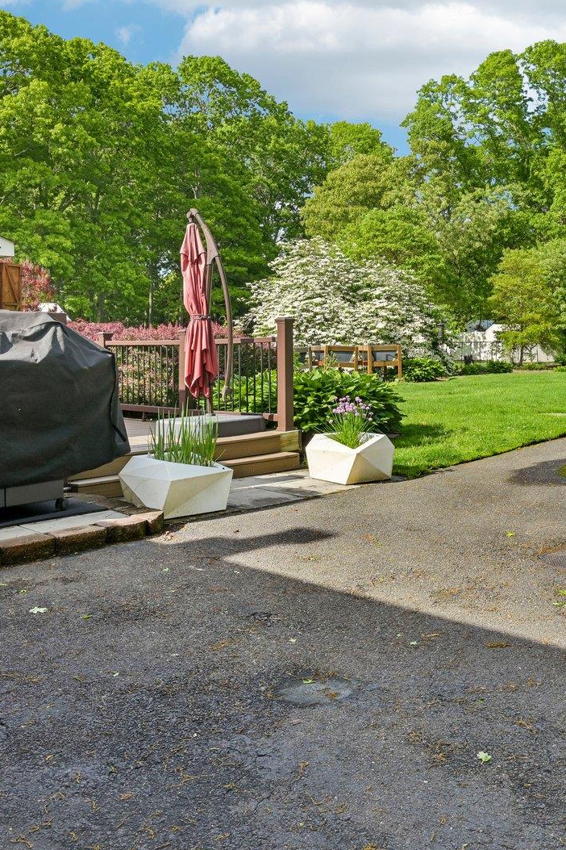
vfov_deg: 52.8
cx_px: 397
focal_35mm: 36
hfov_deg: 36.3
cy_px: 340
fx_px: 848
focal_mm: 18.5
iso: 160
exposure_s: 1/125
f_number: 9
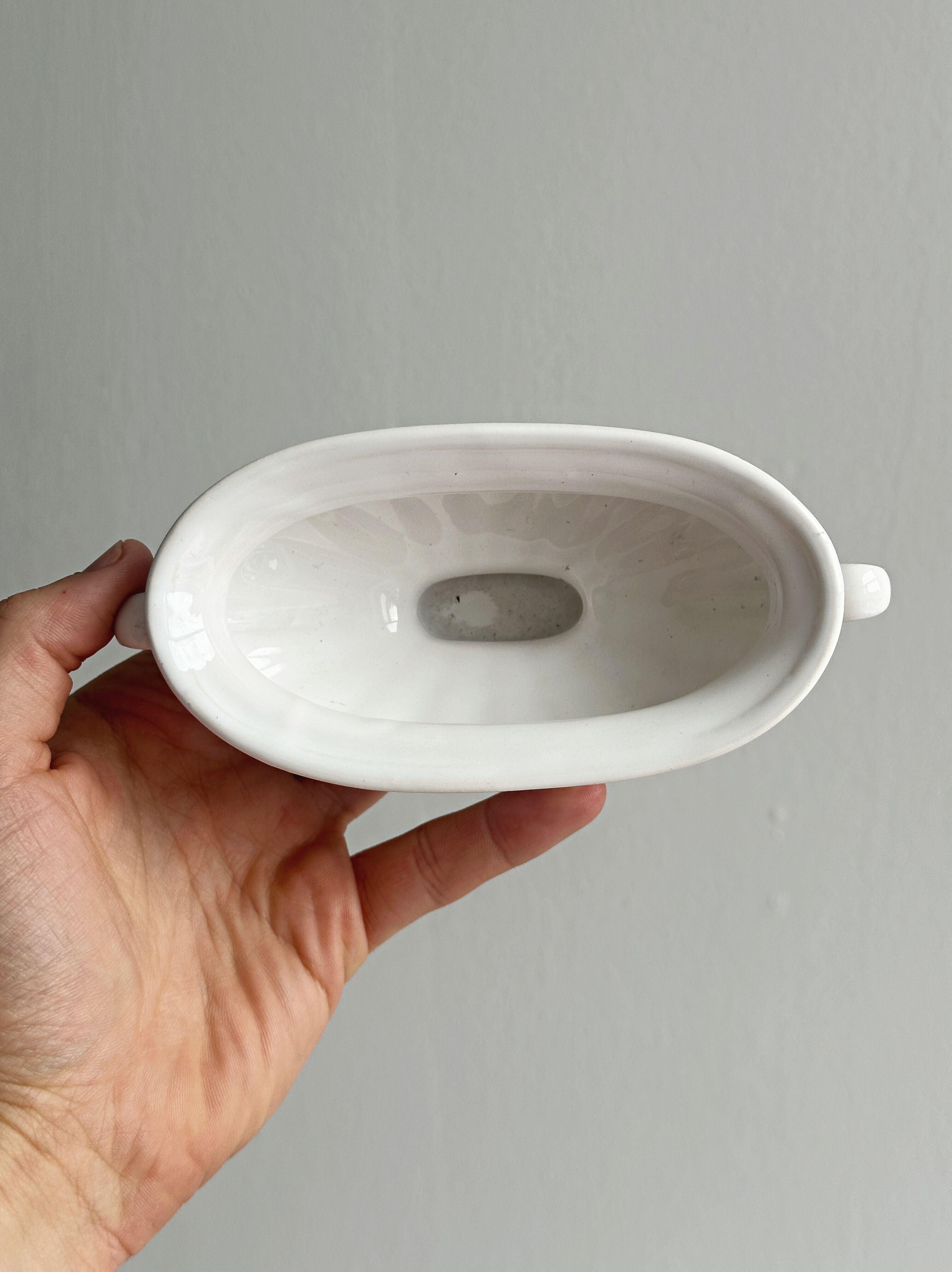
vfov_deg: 39.7
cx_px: 476
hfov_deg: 30.2
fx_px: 1762
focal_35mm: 48
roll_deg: +0.7
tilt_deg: -8.7
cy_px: 636
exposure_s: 1/1073
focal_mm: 6.86
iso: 64
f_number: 1.78
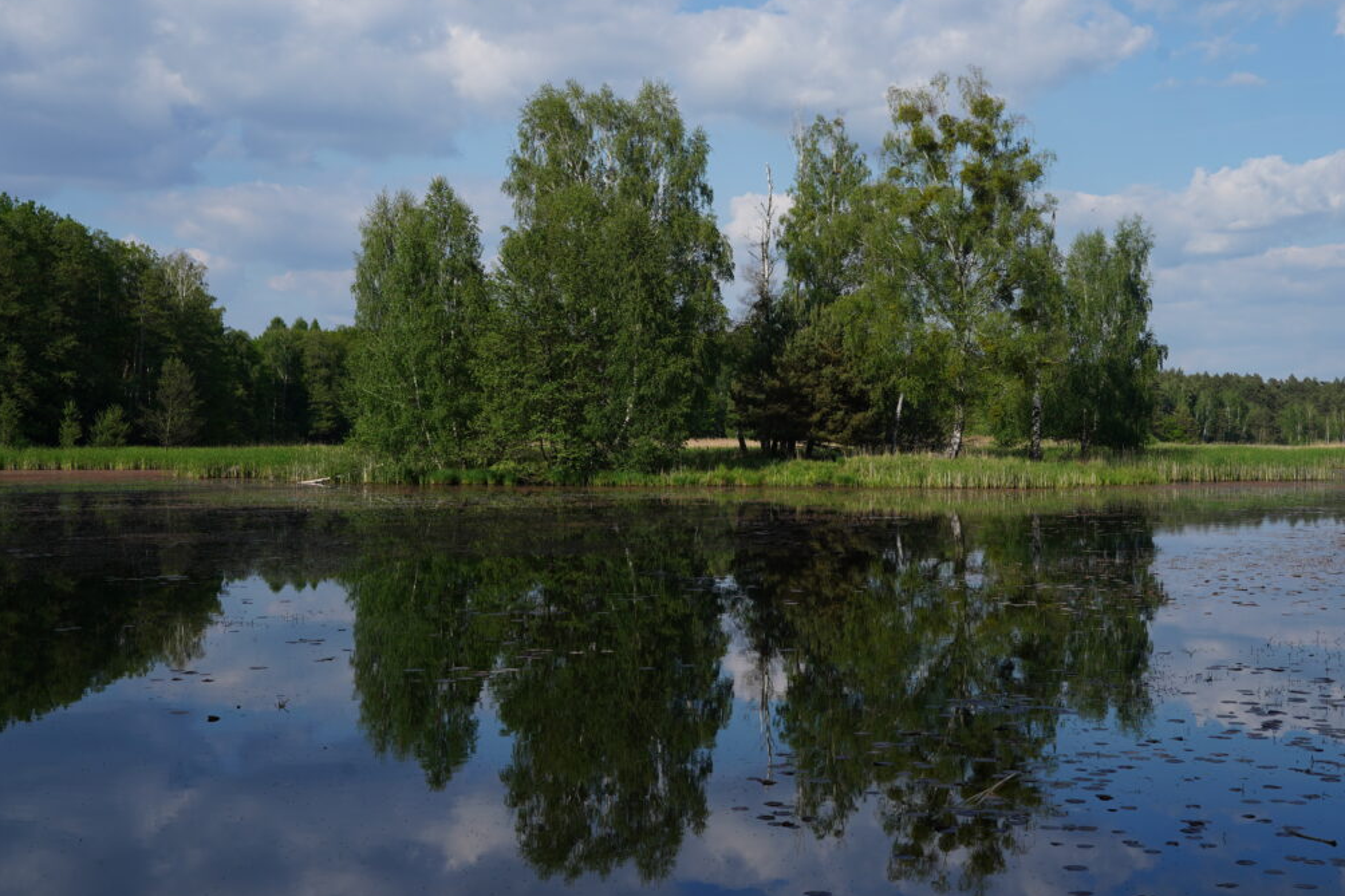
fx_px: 1830
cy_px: 419
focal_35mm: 49
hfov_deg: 40.3
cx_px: 735
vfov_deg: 27.5
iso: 160
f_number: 9
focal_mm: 41
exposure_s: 1/400
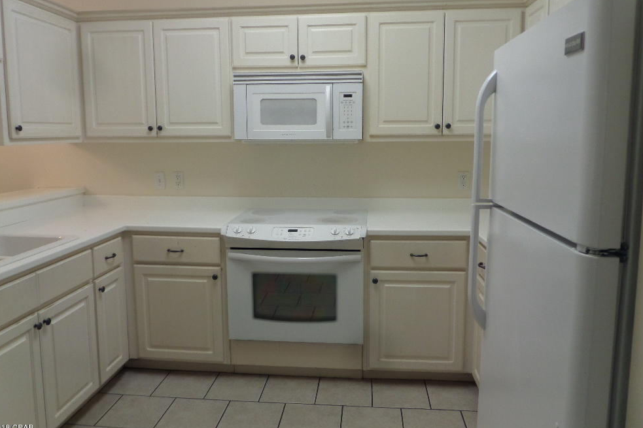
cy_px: 195
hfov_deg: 69.4
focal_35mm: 26
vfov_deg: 49.5
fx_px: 464
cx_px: 317
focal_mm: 4
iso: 200
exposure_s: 1/30
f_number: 3.2
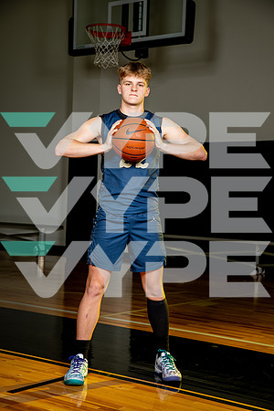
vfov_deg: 28.8
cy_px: 206
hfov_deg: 19.5
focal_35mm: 70
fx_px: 799
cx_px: 137
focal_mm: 70
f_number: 6.3
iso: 100
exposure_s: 1/200
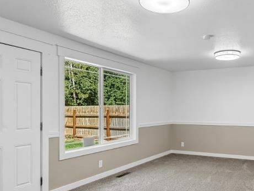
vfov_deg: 45.3
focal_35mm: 31
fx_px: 228
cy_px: 112
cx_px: 185
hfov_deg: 56.0
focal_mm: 2.2
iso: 160
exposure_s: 1/120
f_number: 2.2
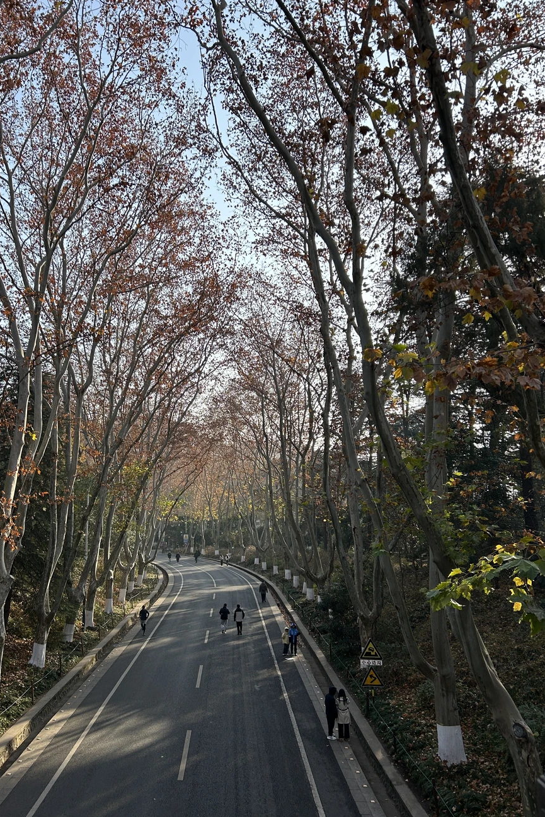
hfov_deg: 43.3
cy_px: 415
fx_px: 681
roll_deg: +0.1
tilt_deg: +9.8
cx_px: 205
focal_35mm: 30
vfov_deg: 61.9
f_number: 1.5
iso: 50
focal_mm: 5.7
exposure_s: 1/1779
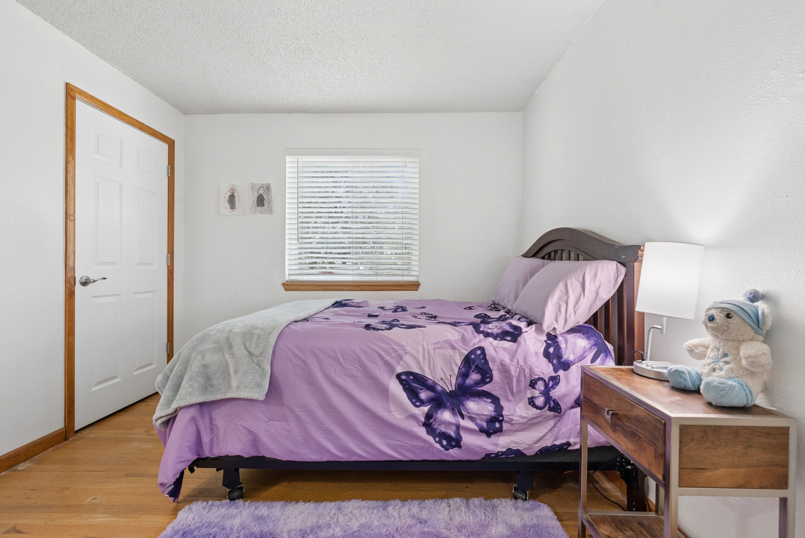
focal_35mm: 15
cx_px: 402
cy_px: 269
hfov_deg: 100.4
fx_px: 336
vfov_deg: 77.4
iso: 640
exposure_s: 1/25
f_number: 9
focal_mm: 15
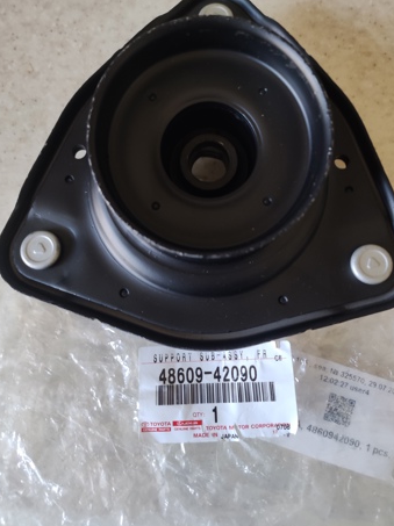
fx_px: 274
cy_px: 255
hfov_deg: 71.5
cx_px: 198
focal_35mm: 18
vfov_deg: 87.8
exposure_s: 1/33
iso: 645
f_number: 1.79
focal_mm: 4.74
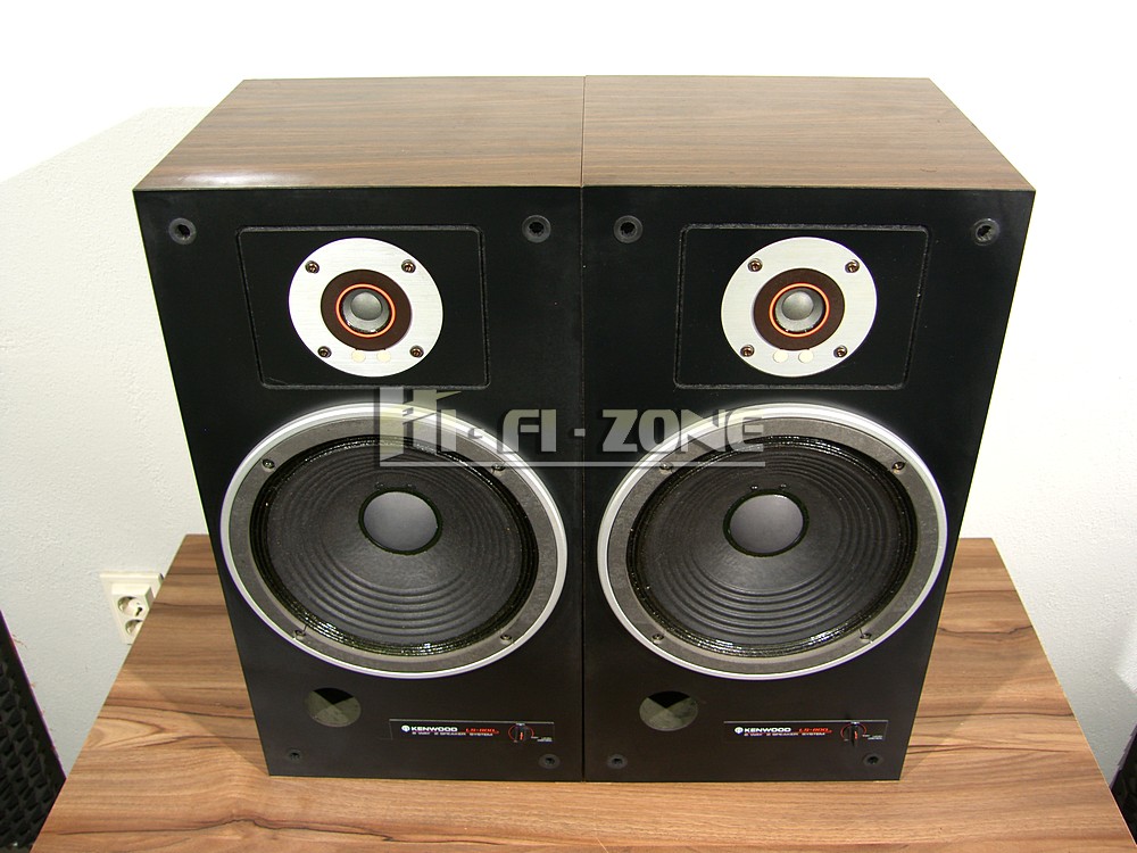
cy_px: 426
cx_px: 568
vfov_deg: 40.7
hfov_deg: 52.6
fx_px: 1150
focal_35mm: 35
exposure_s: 1/40
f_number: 2.5
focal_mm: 9
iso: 50
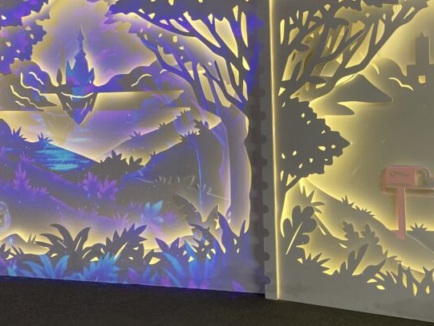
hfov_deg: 35.8
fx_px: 665
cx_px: 286
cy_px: 112
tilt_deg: +0.7
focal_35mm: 53
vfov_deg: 27.4
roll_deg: +1.5
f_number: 1.8
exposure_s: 1/56
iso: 160
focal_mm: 3.99
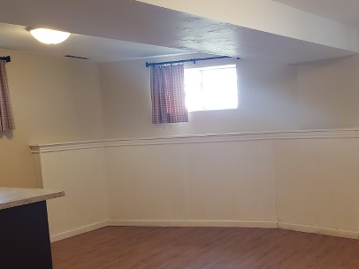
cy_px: 165
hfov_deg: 45.4
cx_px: 224
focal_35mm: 41
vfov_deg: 34.9
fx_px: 425
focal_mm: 4.3
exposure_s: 1/60
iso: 320
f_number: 2.4
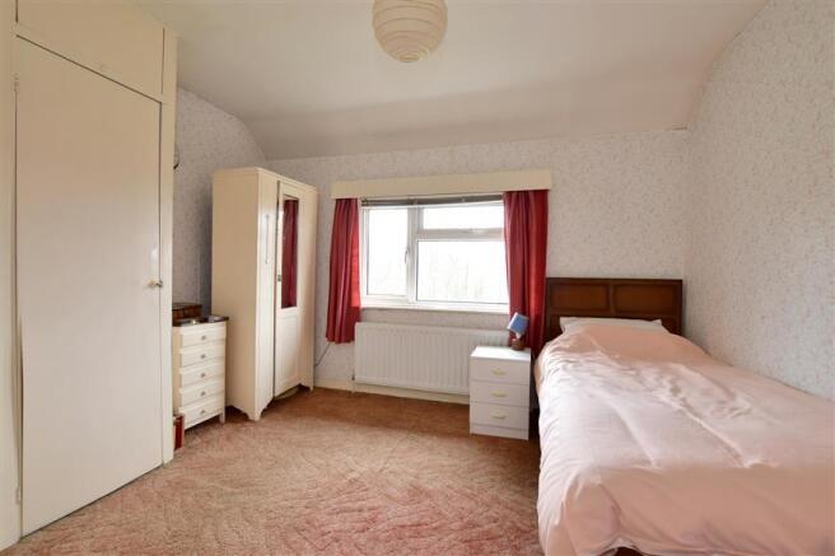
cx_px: 418
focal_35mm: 15
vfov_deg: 77.3
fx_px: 348
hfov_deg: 100.4
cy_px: 278
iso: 200
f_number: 11
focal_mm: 10
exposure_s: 1/2
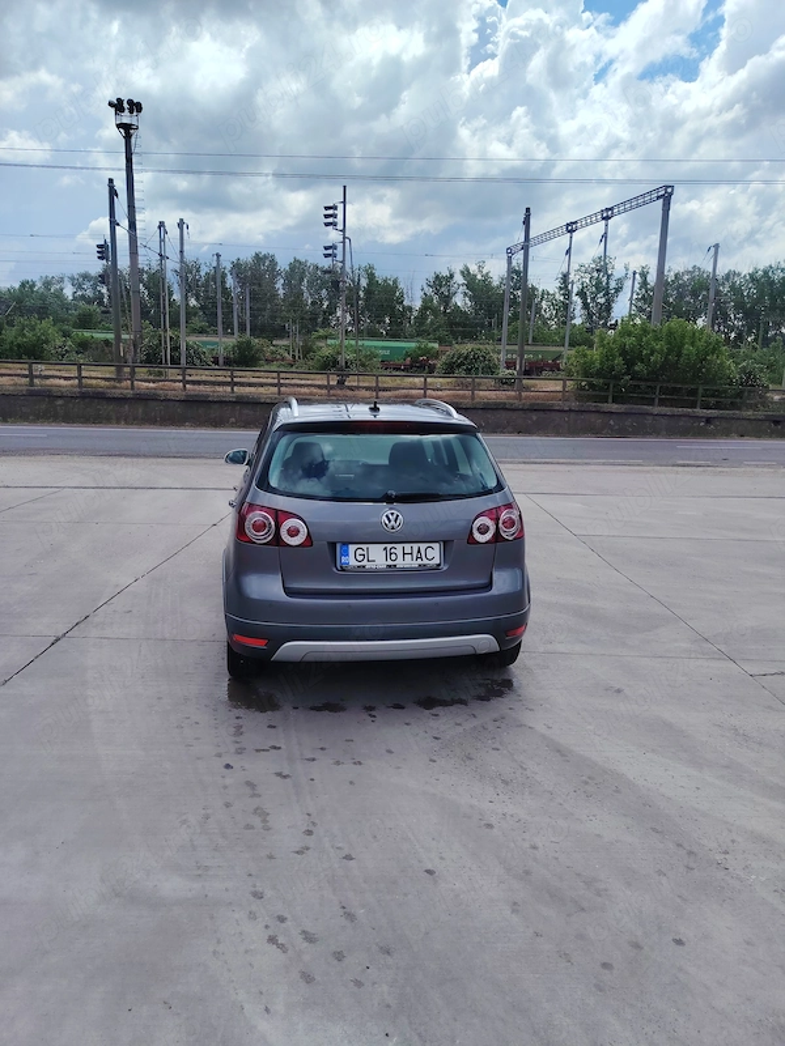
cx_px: 392
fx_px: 726
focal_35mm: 24
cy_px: 523
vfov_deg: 71.6
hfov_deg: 56.8
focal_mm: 5.25
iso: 101
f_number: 1.75
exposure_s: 1/1867
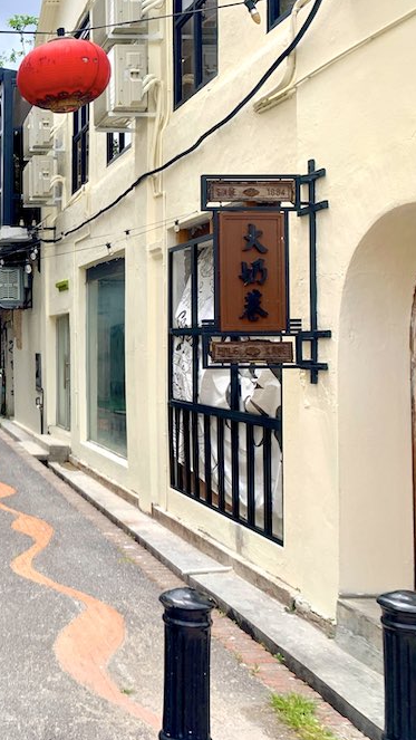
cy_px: 342
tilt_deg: +0.3
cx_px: -79
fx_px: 804
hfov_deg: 26.0
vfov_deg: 49.4
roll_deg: +0.8
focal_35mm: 41
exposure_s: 1/1001
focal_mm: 4.25
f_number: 1.8
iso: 25
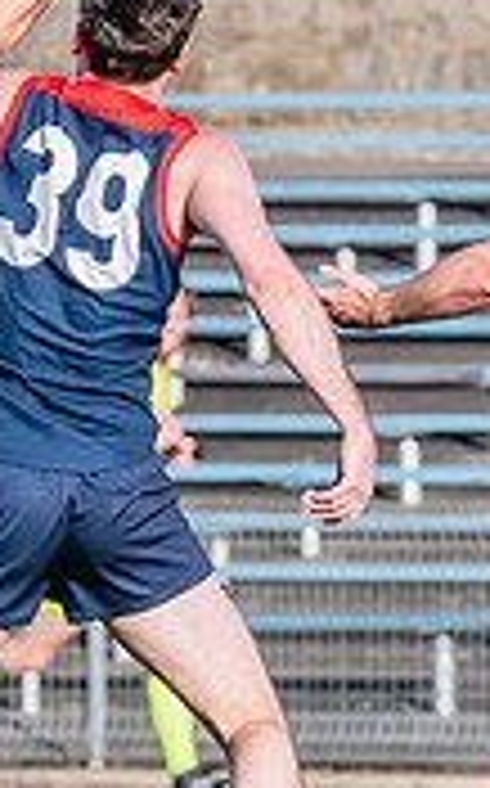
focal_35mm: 1524
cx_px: 43
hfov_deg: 0.9
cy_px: 153
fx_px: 32643
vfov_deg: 1.4
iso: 800
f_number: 9
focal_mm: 270
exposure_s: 1/1600
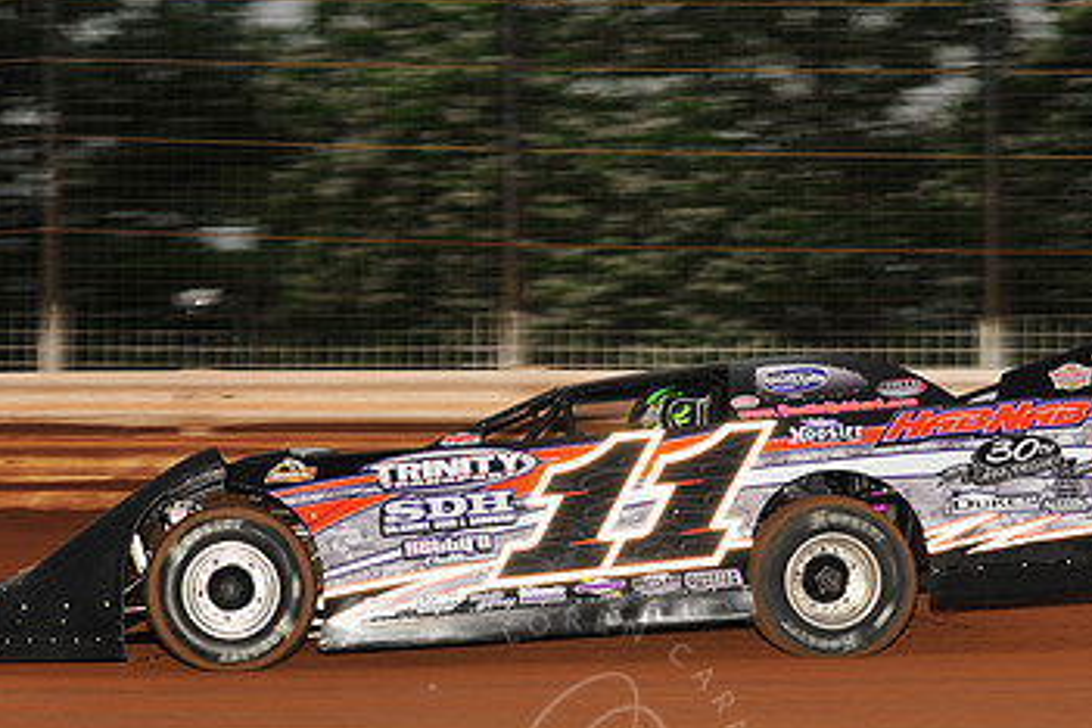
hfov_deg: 14.4
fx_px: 4307
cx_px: 572
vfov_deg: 9.7
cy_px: 510
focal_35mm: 142
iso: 1000
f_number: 8
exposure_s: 1/320
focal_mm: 86
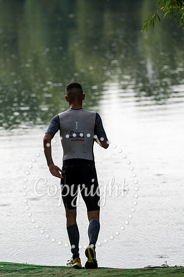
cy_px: 138
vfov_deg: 11.4
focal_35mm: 180
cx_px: 92
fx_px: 1380
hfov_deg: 7.6
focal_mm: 180
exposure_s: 1/1000
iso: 1000
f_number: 3.5
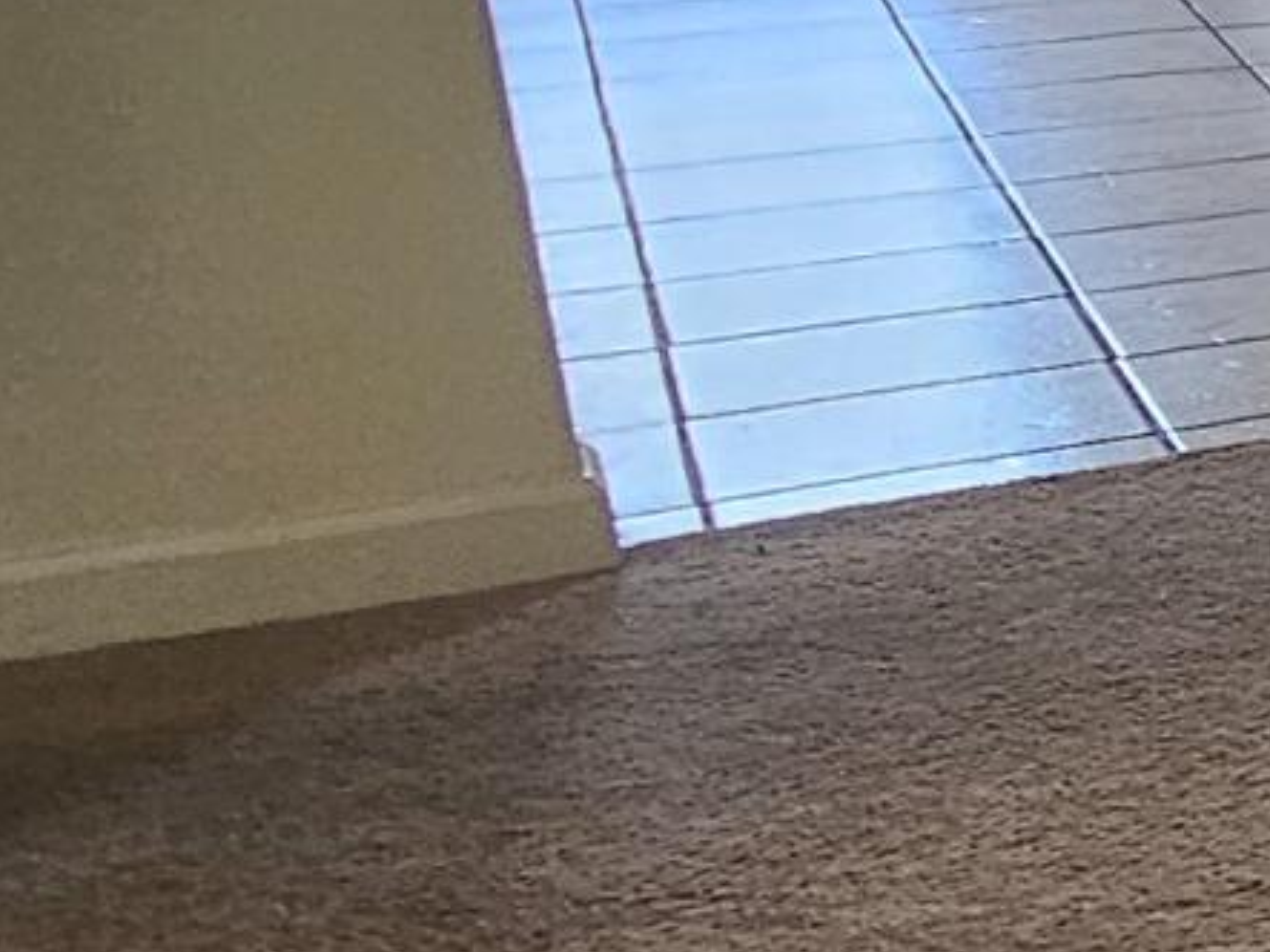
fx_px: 3228
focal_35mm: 88
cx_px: 4108
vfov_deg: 16.6
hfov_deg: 10.5
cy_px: 118
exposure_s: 1/60
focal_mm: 2.2
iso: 160
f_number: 2.2
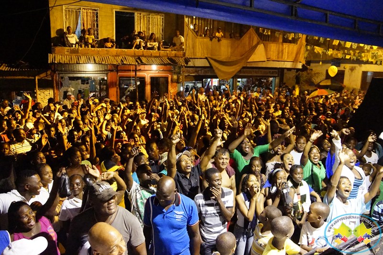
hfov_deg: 67.4
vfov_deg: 47.9
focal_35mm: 27
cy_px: 128
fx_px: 287
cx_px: 192
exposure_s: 1/160
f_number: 3.5
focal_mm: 18
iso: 6400
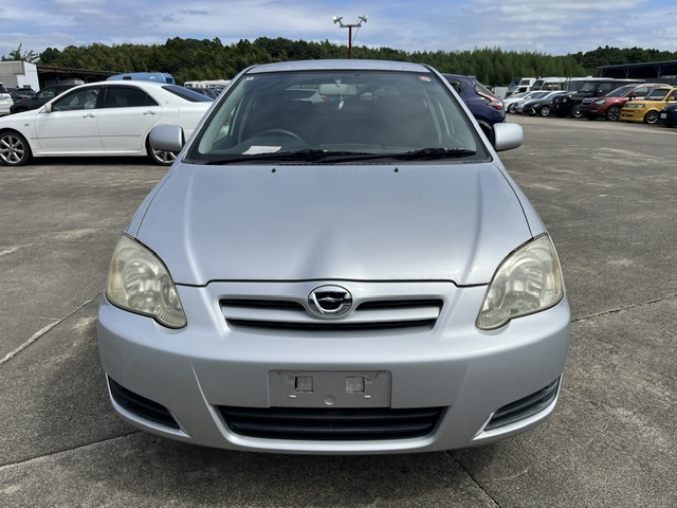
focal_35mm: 26
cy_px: 254
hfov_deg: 67.3
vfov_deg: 53.1
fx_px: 508
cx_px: 338
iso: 50
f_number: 1.6
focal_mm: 5.1
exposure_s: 1/6494
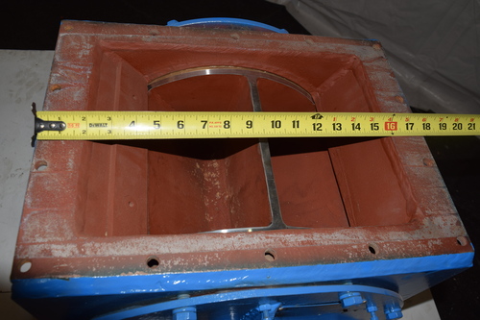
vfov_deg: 43.6
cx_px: 240
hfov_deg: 61.9
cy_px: 160
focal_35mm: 30
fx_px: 400
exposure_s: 1/60
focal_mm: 20
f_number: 8
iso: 100
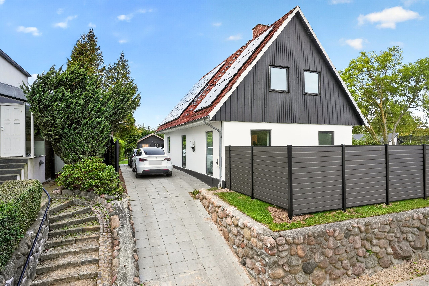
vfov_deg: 59.5
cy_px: 143
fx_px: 250
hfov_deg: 81.2
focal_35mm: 21
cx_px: 214
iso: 800
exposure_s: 1/160
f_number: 8
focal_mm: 21
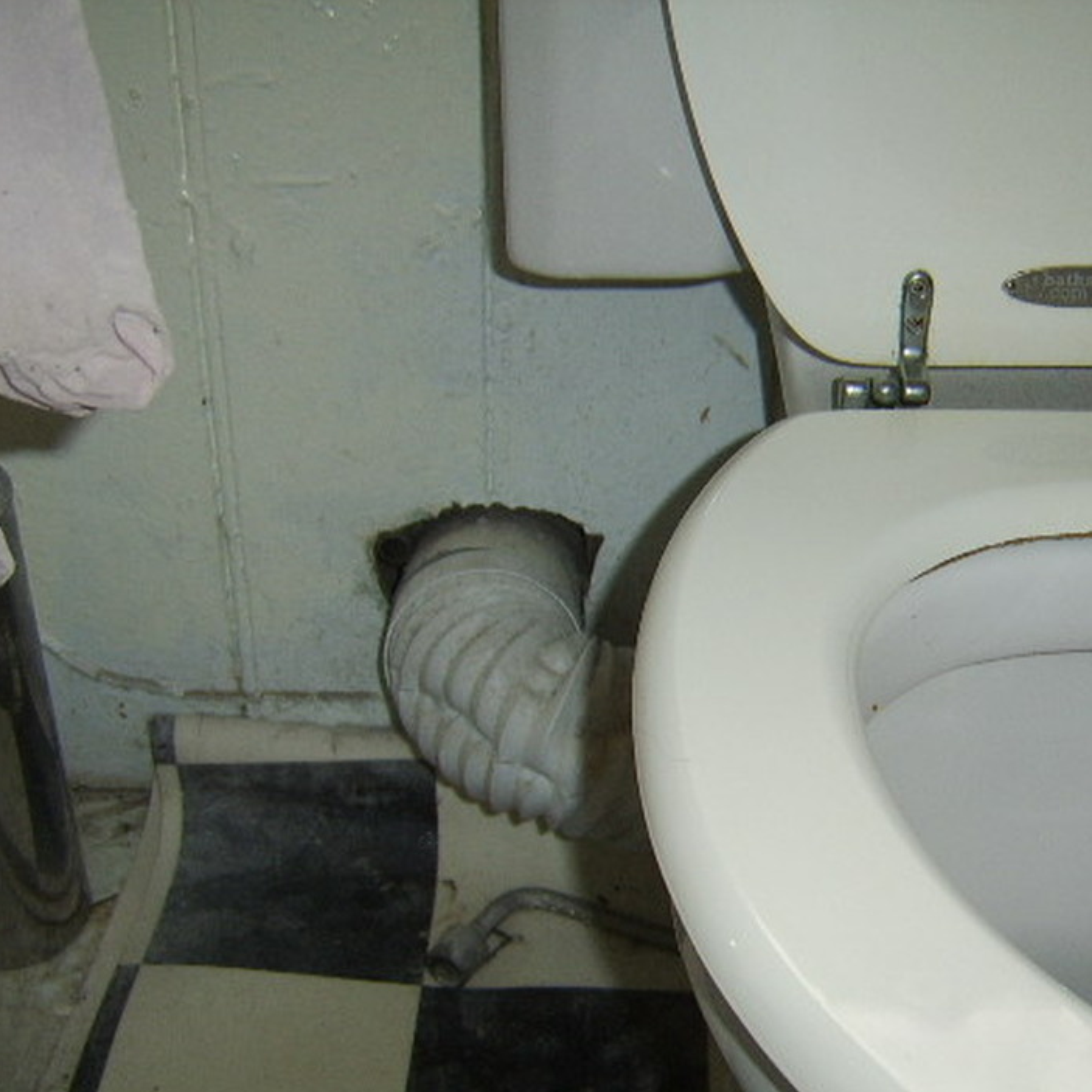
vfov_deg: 42.8
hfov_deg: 42.8
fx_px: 1392
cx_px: 593
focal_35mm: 39
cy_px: 579
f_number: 2.7
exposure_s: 1/30
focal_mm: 8.13
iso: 200
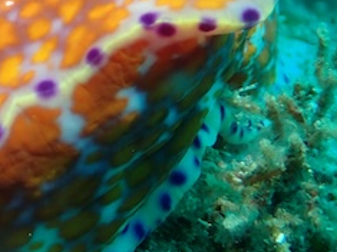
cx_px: -36
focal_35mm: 136
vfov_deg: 10.8
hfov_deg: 14.2
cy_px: 37
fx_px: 1323
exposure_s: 1/100
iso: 200
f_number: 3.2
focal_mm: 9.01
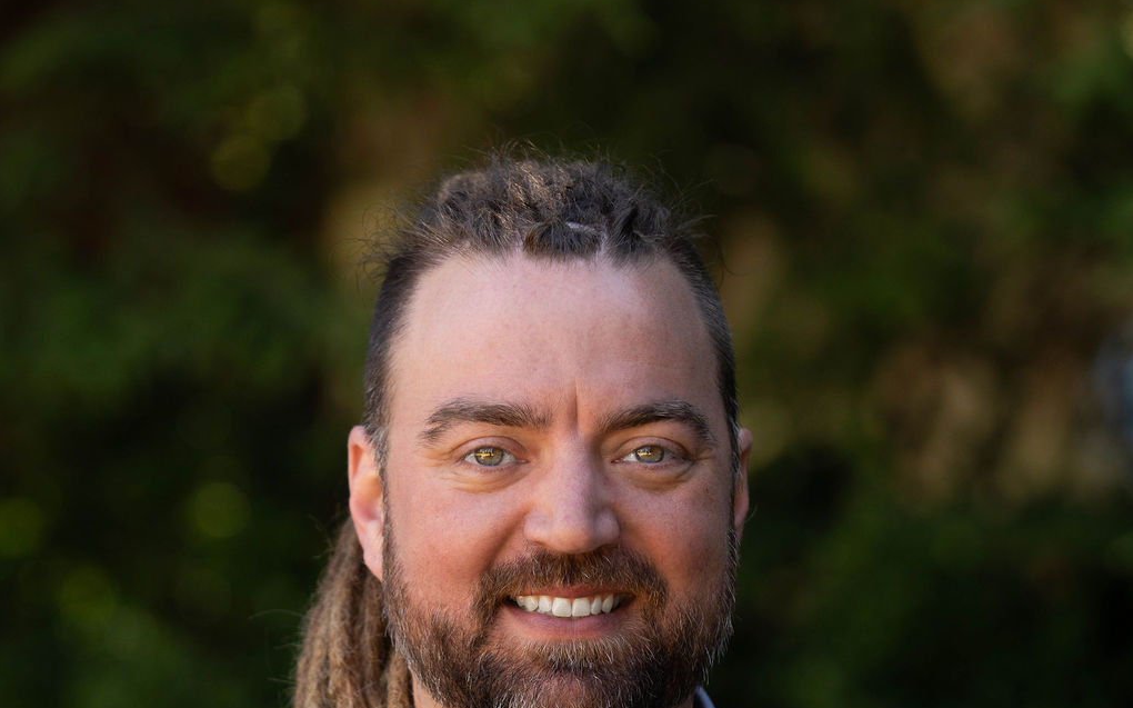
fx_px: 9477
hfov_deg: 6.8
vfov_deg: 4.3
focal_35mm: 307
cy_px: 662
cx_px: 566
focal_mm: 200
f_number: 4
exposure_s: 1/320
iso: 400
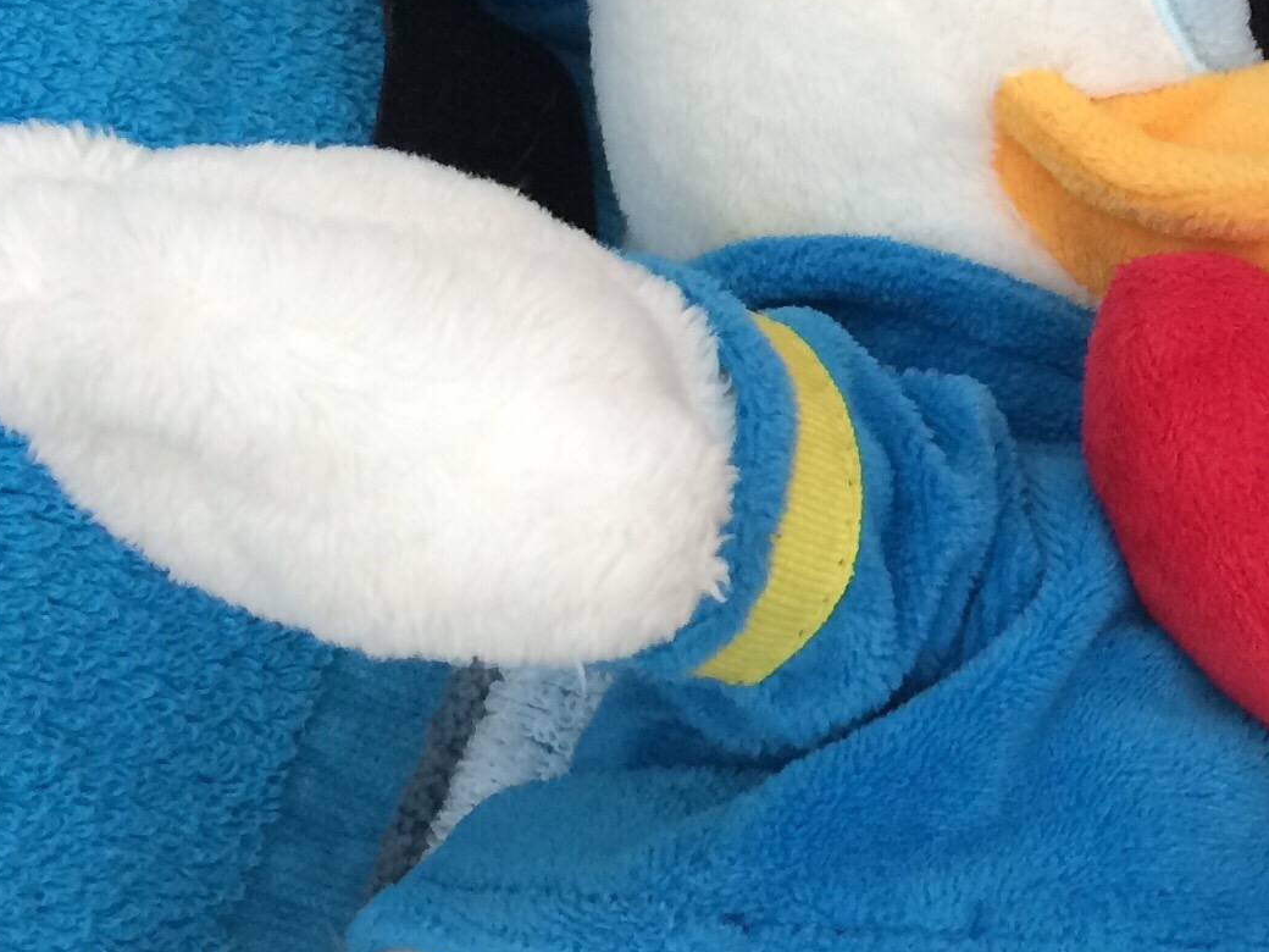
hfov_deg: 19.9
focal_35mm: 91
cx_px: 1603
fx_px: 3336
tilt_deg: -67.8
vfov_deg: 16.1
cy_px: 132
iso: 100
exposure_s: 1/30
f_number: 2.2
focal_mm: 4.15
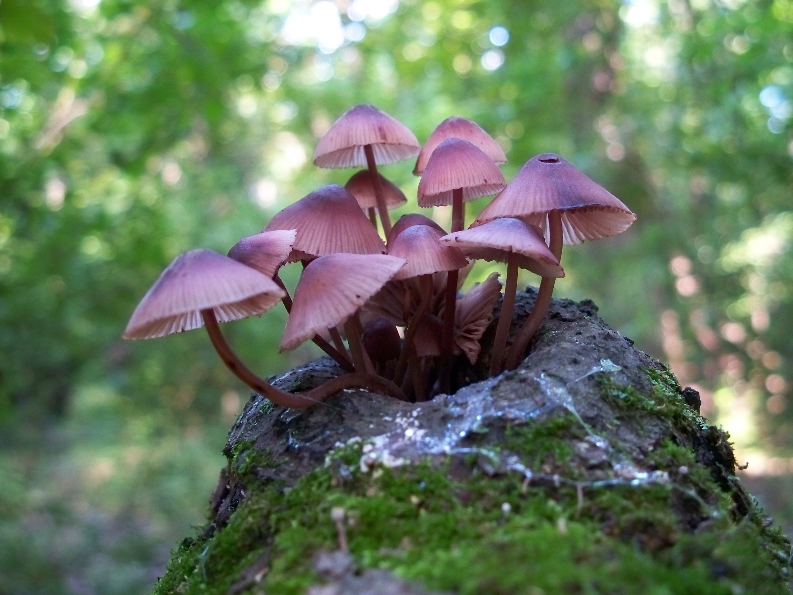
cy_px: 298
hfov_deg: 40.4
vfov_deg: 30.9
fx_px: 1077
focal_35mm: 47
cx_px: 396
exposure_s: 1/60
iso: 400
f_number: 2.9
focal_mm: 9.86
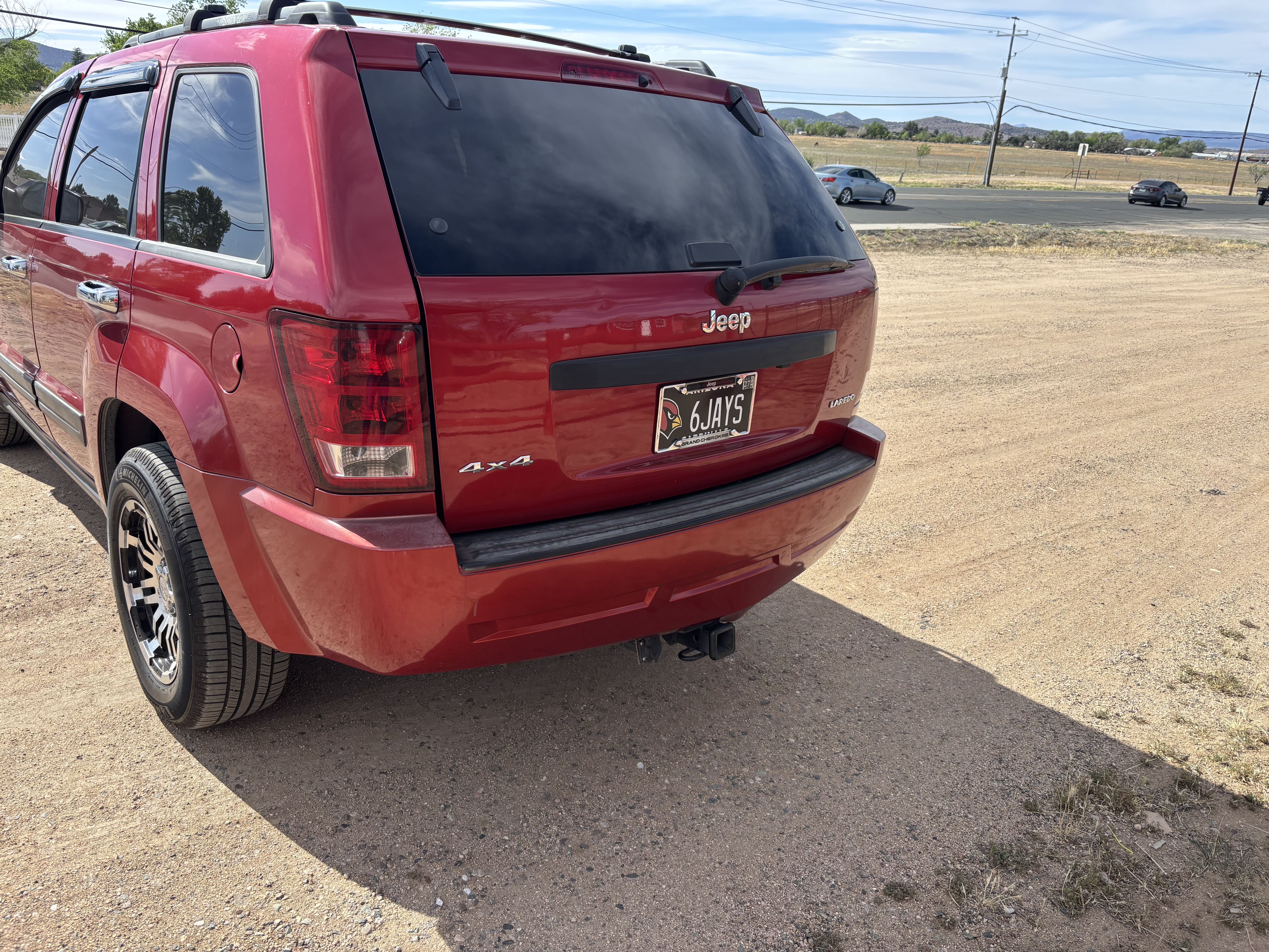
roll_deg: -3.3
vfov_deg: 53.1
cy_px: 476
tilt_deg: -20.3
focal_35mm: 26
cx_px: 634
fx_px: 953
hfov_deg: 67.3
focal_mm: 5.96
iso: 50
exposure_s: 1/2062
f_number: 1.6
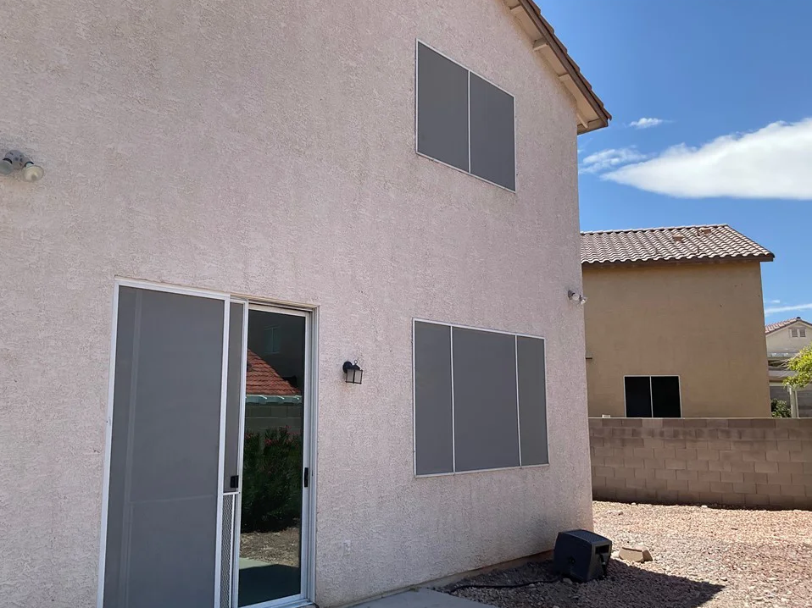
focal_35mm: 31
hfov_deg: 58.4
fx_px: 727
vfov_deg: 45.4
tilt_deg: +8.7
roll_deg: -0.3
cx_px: 393
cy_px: 318
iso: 16
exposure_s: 1/1279
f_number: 1.8
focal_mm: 3
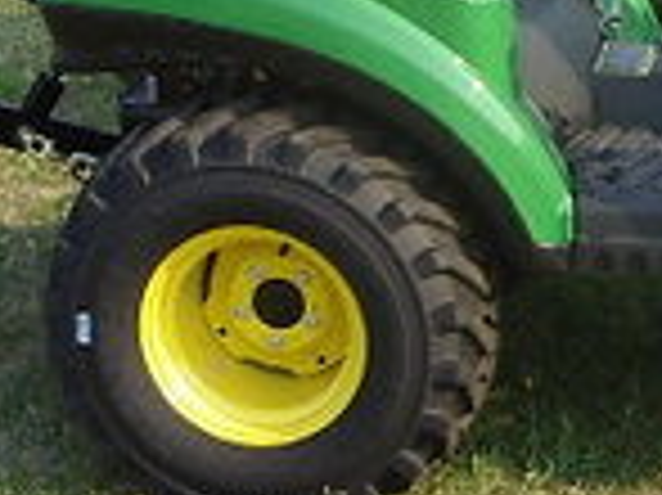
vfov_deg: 10.4
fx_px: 2694
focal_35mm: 141
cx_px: 964
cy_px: -4
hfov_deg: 13.3
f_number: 4.8
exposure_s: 1/125
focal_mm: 5.8
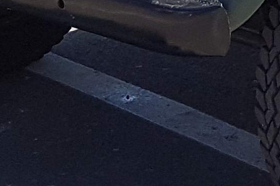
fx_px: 1539
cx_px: 474
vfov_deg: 6.4
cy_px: -364
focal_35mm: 198
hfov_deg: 9.9
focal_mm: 4.2
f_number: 1.7
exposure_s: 1/1156
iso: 40
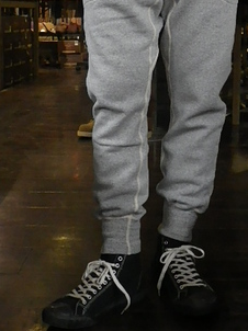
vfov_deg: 29.5
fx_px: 622
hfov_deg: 22.5
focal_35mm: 65
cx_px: 147
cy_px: 98
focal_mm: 7.5
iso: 800
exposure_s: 1/30
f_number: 4.2
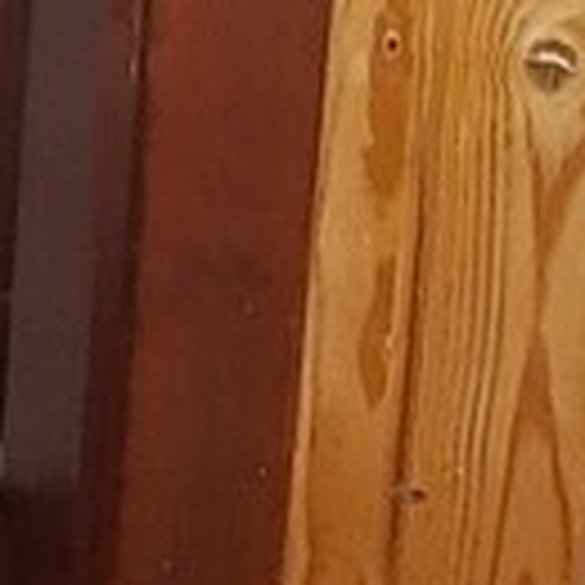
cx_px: -810
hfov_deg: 9.1
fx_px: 3327
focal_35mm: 174
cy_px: -1584
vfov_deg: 7.6
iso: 64
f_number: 1.8
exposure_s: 1/50
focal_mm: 4.65
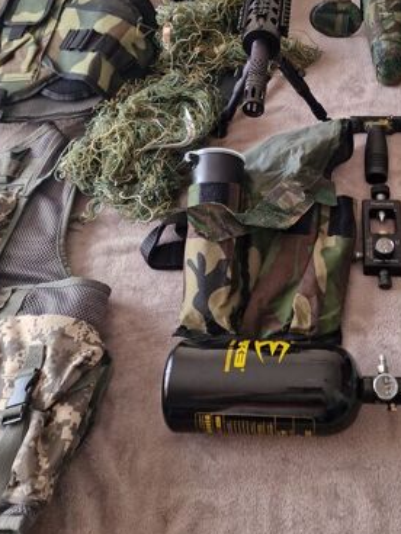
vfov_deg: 45.7
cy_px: 158
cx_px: 304
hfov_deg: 35.1
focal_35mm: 40
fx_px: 618
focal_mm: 6.4
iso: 160
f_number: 1.8
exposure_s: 1/100
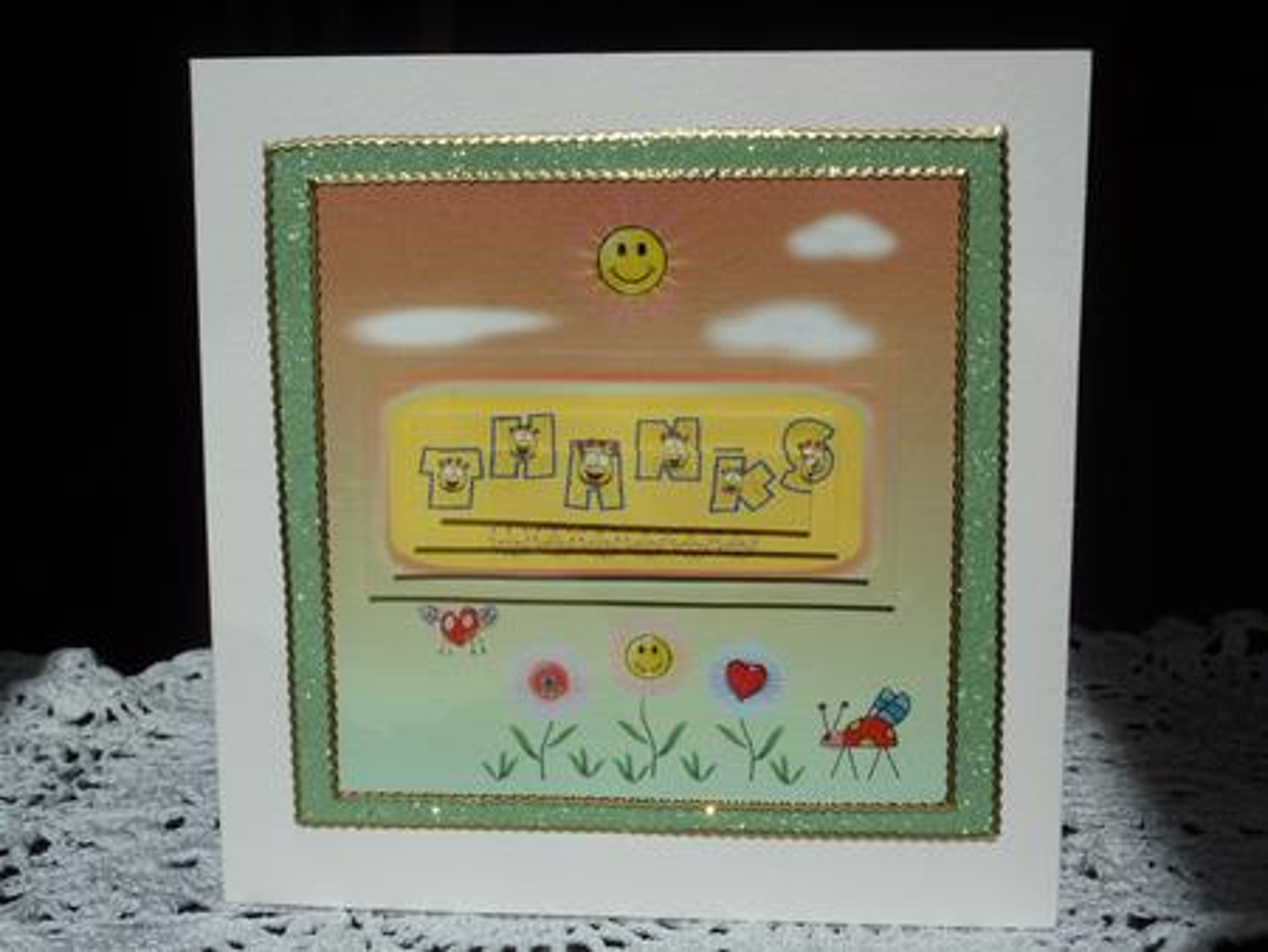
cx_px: 634
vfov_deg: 34.4
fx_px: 1539
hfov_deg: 44.8
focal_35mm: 42
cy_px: 476
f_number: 5.6
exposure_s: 1/640
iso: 80
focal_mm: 6.9
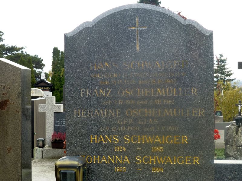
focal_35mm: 75
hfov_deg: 26.0
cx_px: 121
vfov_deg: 19.6
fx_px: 524
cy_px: 90
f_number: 5
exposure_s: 1/125
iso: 160
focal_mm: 13.3
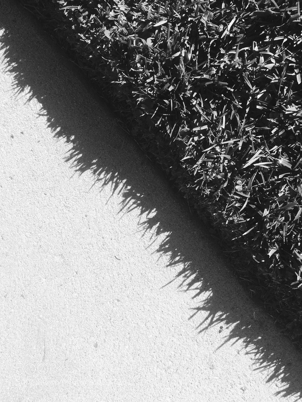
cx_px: 151
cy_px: 201
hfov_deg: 48.2
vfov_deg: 61.7
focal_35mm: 29
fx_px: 337
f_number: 2.2
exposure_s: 1/1244
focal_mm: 4.15
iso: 32
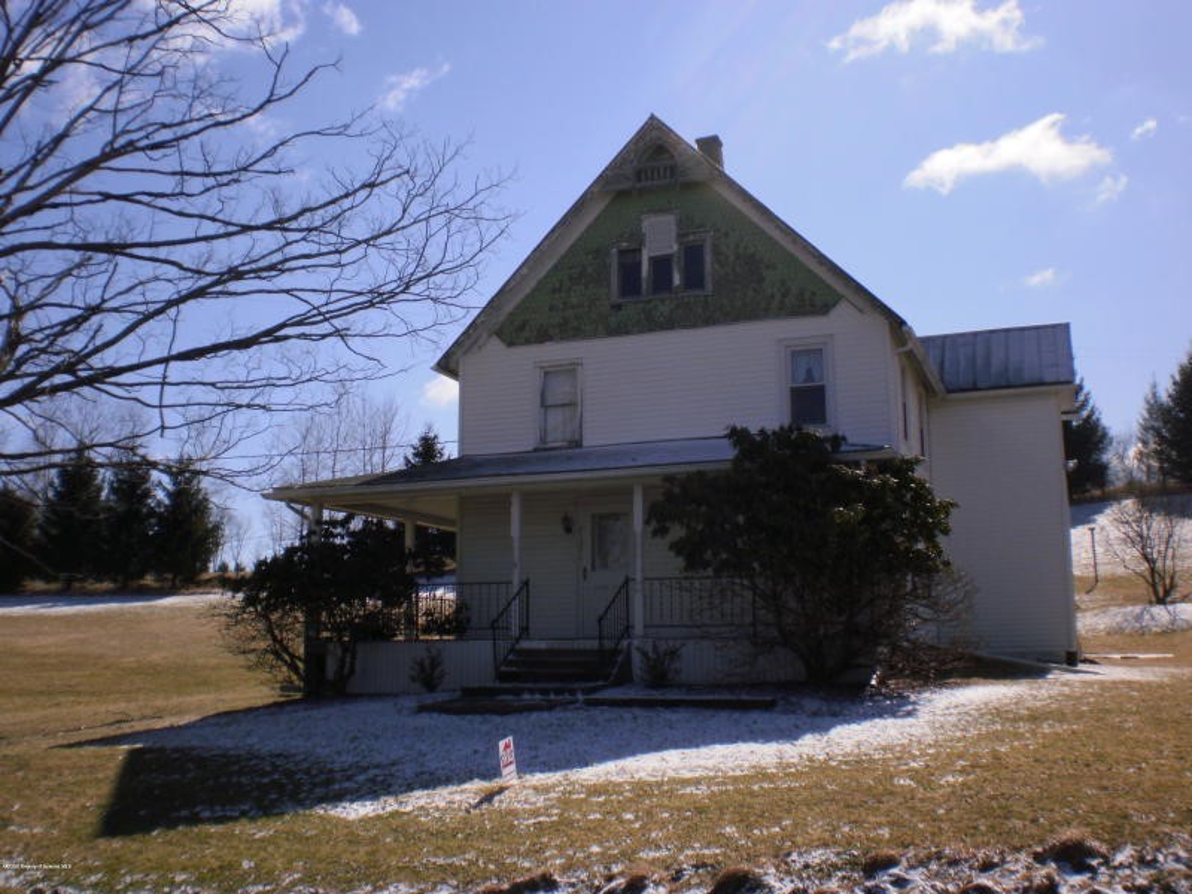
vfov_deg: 39.7
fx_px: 1240
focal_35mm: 36
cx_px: 596
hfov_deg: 51.4
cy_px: 447
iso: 100
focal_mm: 6.3
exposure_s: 1/1250
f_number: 4.6
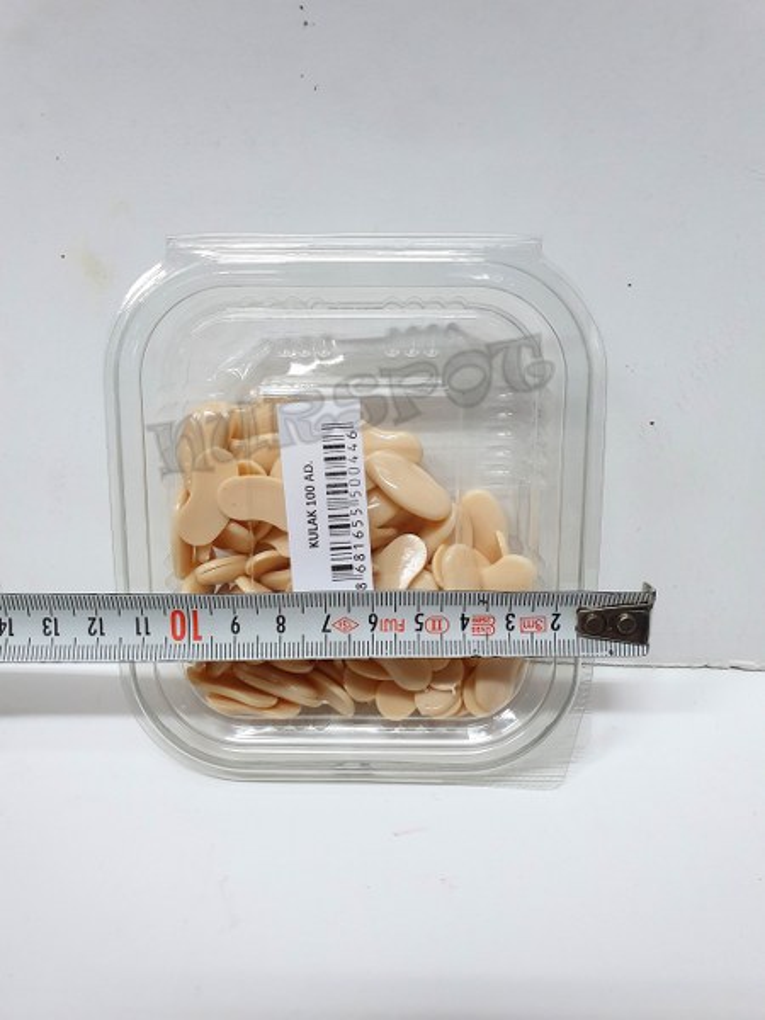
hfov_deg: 53.1
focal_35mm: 26
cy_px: 510
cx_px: 382
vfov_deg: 67.3
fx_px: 766
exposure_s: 1/50
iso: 320
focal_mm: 4.32
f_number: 2.4
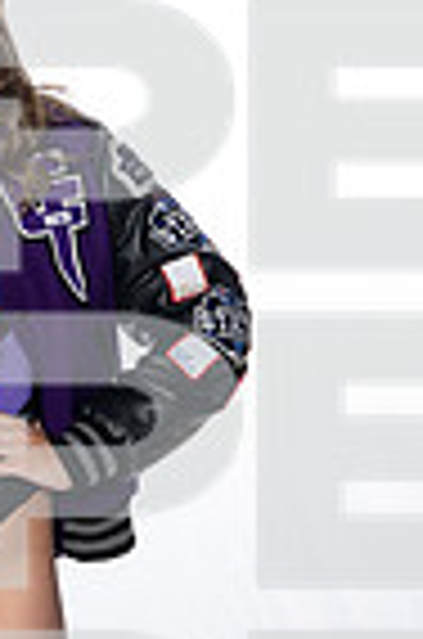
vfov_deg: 12.9
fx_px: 2816
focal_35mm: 159
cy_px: 454
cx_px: -108
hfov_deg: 8.5
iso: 800
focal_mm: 50
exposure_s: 1/250
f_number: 8
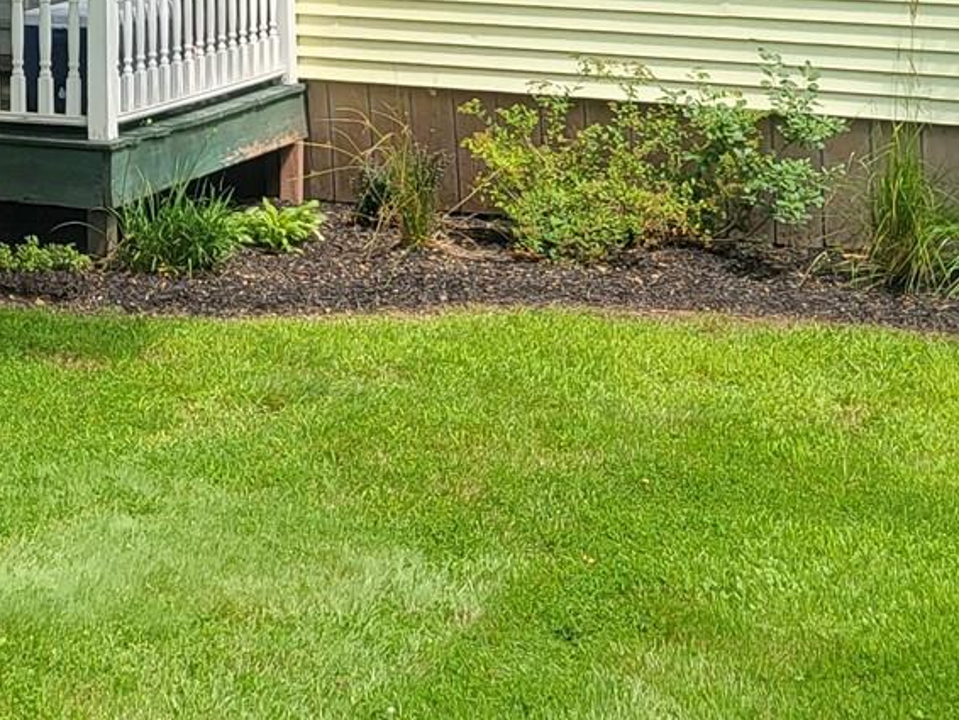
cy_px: -363
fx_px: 2605
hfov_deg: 20.0
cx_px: -71
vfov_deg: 14.6
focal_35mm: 94
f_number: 1.8
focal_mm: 5.4
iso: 40
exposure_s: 1/784
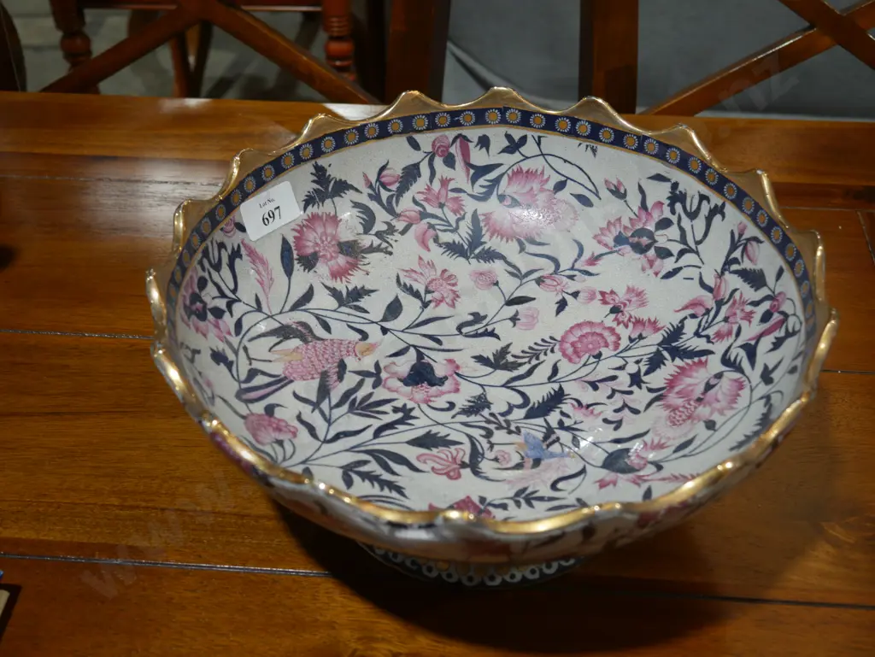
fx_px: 1113
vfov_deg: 32.9
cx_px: 438
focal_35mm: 44
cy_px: 328
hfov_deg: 42.9
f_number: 4.7
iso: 250
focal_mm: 22
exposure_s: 1/60
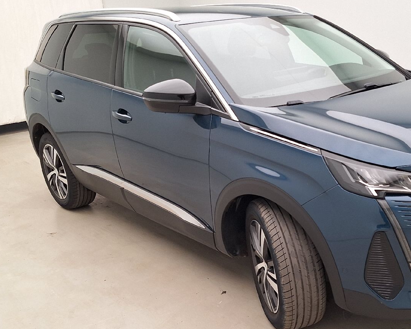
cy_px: 208
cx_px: 289
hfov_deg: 44.8
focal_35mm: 40
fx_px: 486
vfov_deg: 37.1
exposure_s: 1/100
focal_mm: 5.54
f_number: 1.8
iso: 64
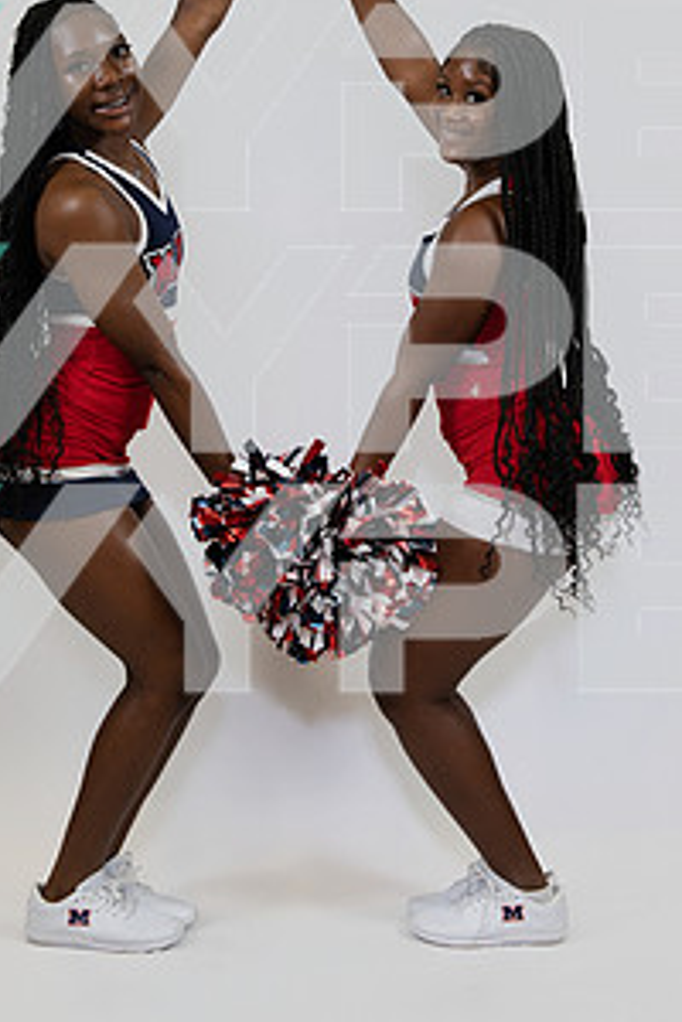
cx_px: 307
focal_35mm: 60
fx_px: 1705
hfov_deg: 22.6
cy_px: 351
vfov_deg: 33.1
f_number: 4
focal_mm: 40
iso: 400
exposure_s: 1/125
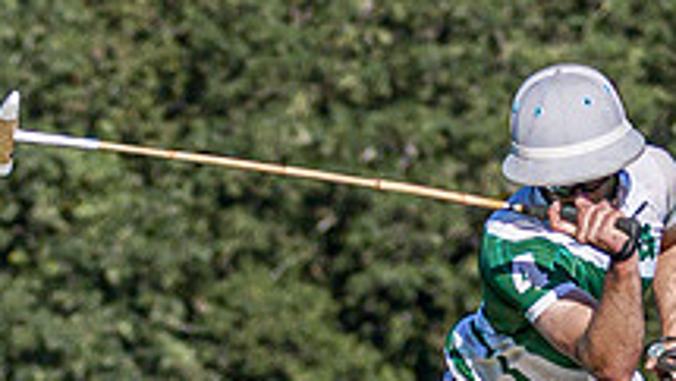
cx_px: -440
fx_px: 24130
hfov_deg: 1.6
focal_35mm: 1346
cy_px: 1250
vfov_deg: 0.9
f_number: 4.8
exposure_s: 1/3200
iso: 400
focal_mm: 130
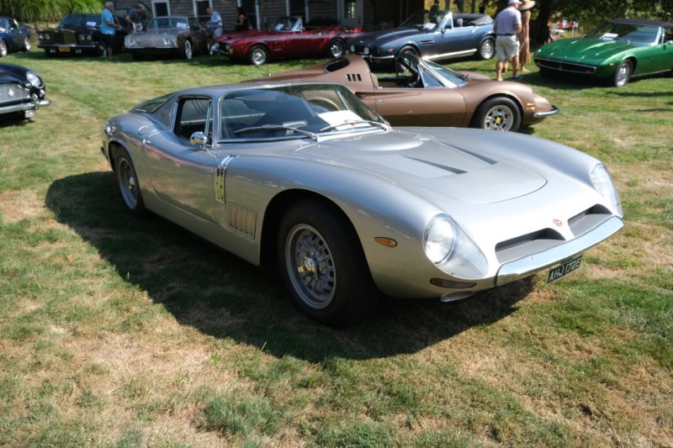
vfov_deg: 47.9
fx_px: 505
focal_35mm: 27
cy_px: 224
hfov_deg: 67.4
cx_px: 336
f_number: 4
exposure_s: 1/640
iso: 200
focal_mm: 17.7
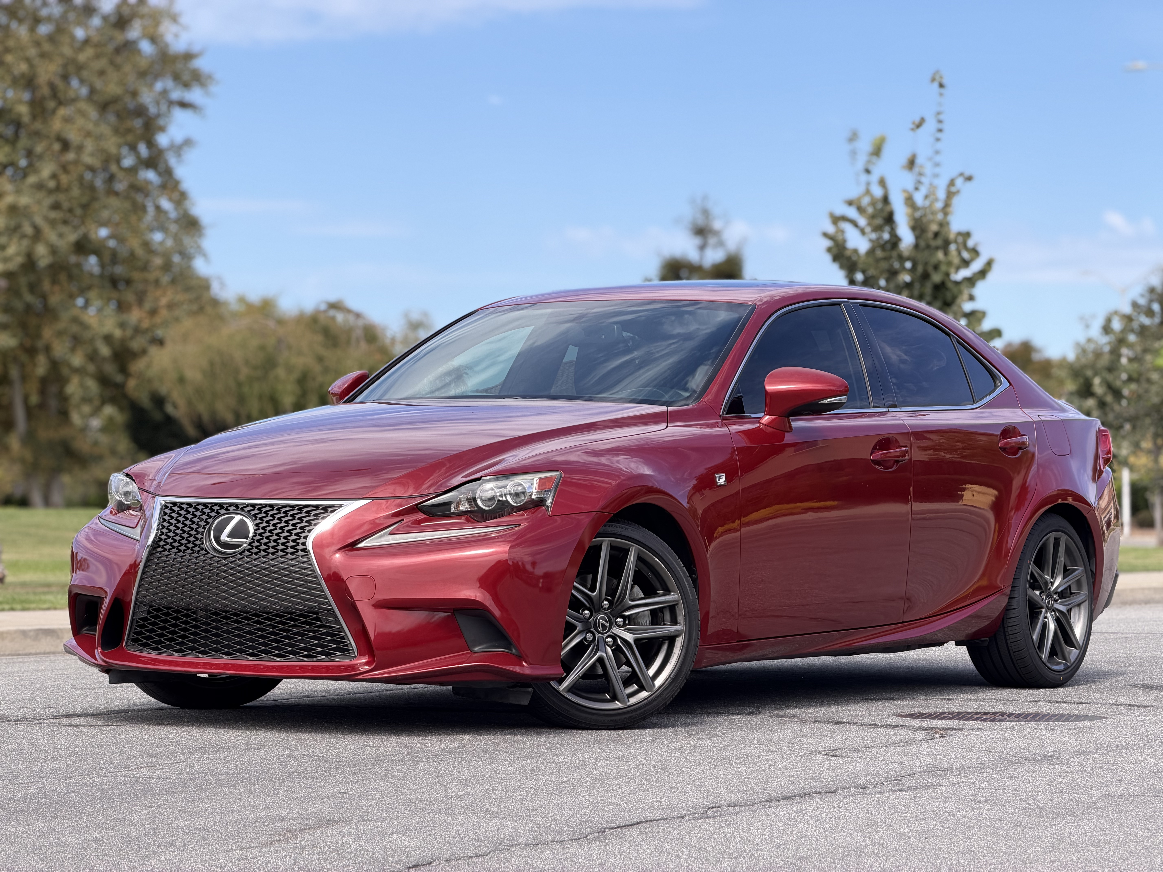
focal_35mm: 100
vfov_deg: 14.8
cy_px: 436
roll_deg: +0.1
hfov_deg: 19.6
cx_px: 582
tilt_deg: +1.3
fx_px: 3360
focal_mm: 16.89
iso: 50
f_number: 2.8
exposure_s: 1/306
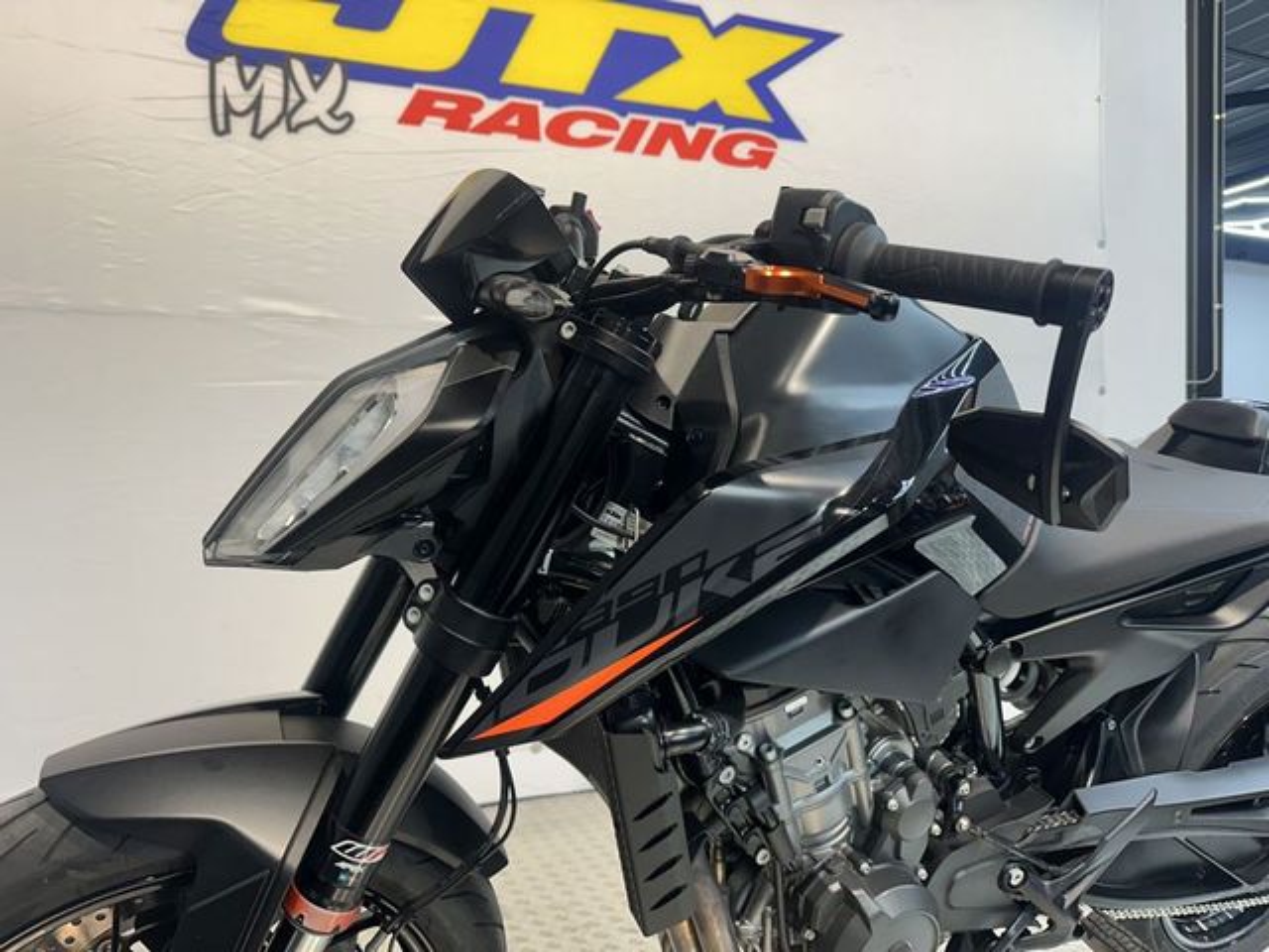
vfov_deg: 56.8
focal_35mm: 24
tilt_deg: +1.2
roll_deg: -0.8
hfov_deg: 71.6
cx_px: 634
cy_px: 476
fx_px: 880
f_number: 1.78
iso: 100
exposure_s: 1/100
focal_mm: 6.86
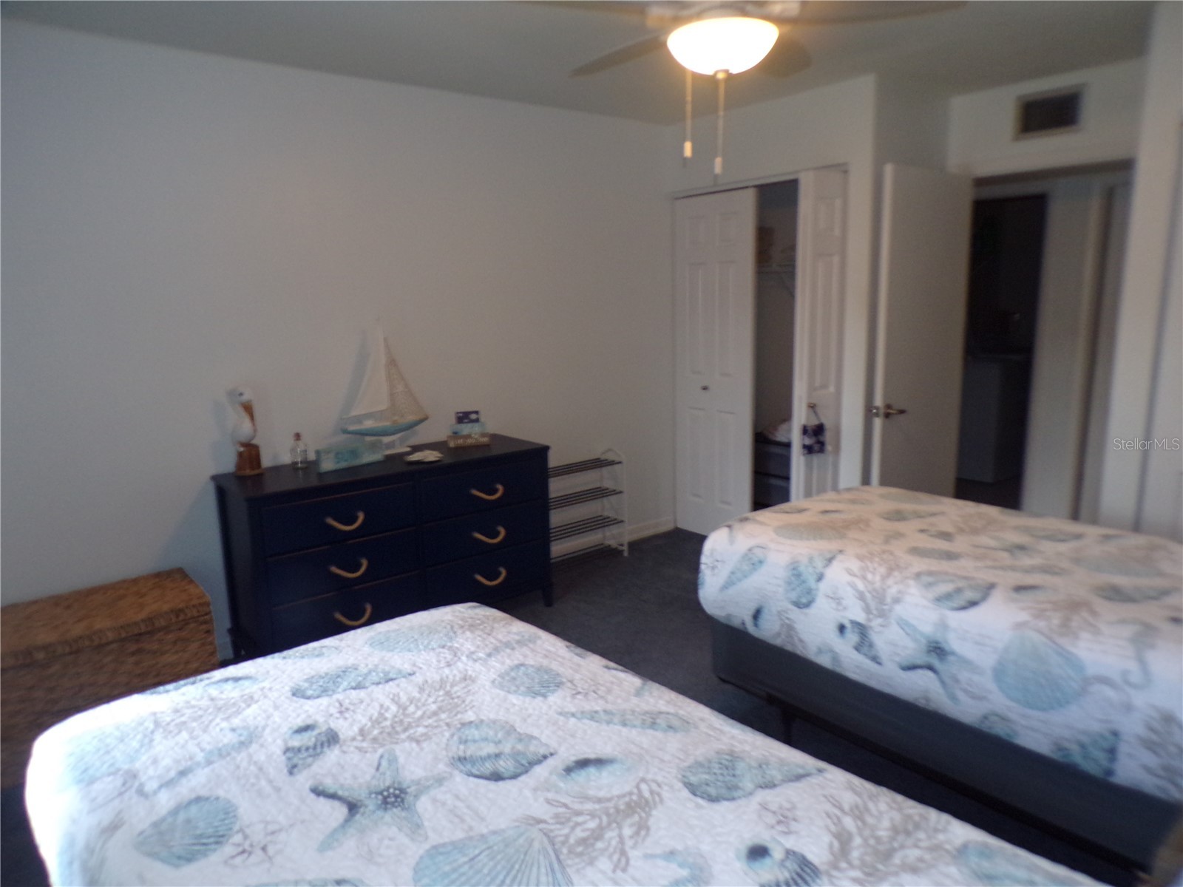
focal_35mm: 24
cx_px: 592
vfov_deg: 56.8
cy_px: 444
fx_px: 820
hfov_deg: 71.6
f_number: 3
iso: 200
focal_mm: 4.3
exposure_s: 1/34
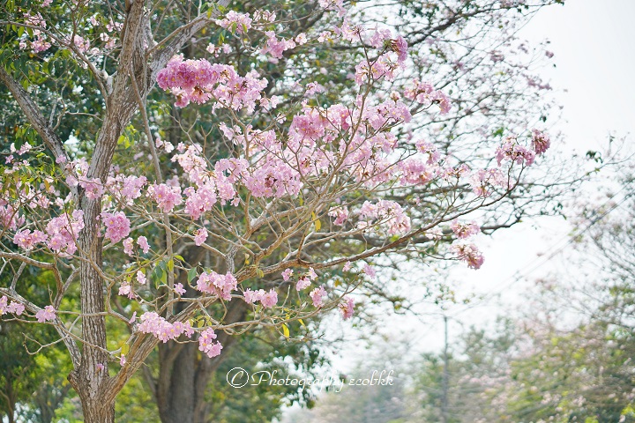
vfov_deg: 16.1
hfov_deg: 23.9
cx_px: 318
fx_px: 1499
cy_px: 212
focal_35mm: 85
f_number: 2.2
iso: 400
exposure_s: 1/8000
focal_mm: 85
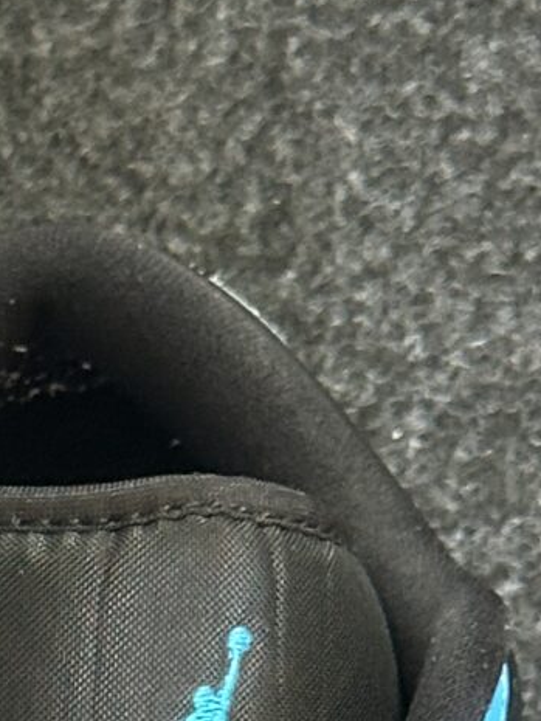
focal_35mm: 264
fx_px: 5499
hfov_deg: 5.6
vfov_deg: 7.2
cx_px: -302
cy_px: 1444
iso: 250
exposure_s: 1/33
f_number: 1.78
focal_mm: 6.86
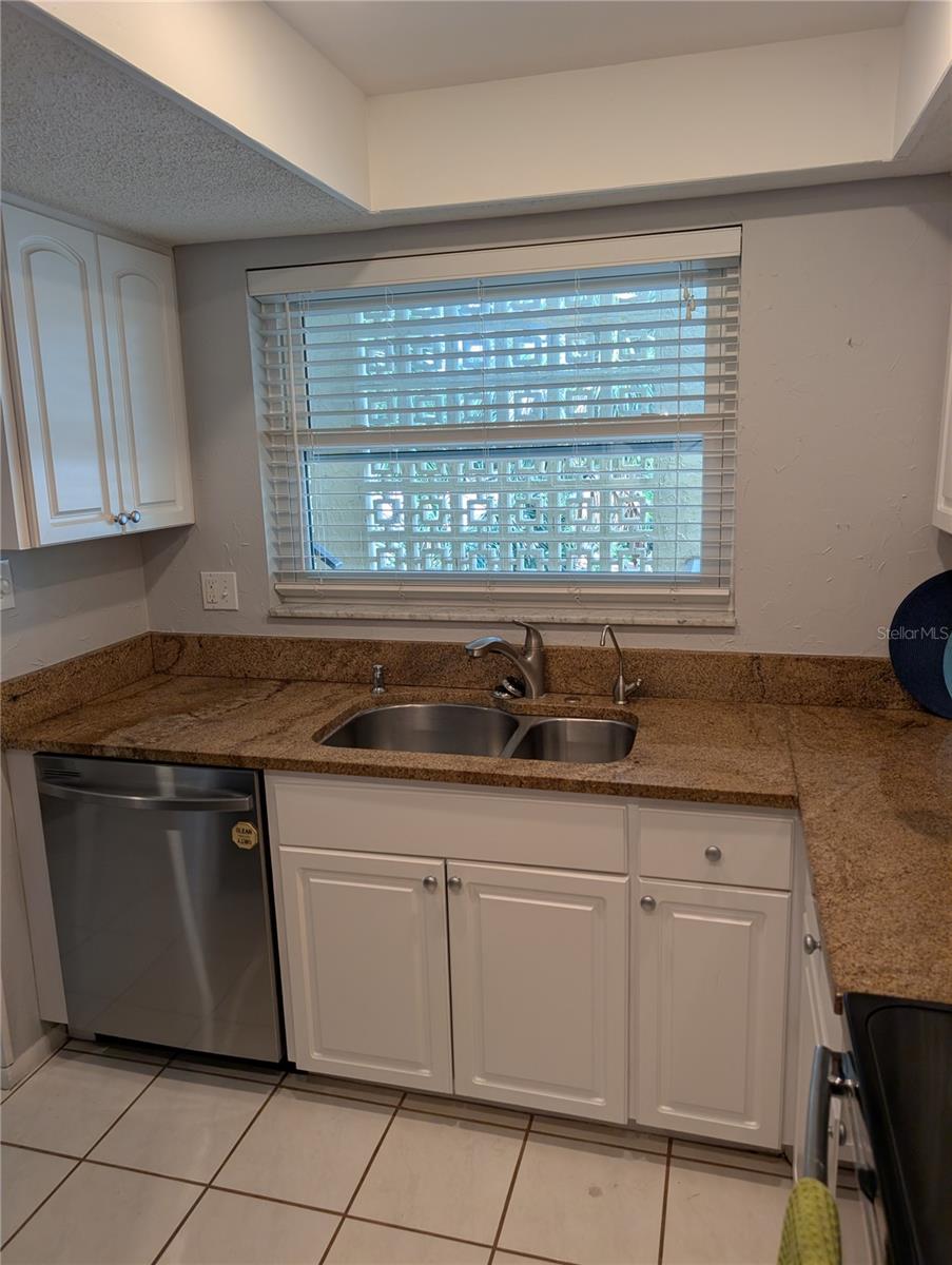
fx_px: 878
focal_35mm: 24
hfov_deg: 56.9
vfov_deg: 71.5
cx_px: 476
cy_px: 632
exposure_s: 1/120
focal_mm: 6.9
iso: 55
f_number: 1.68
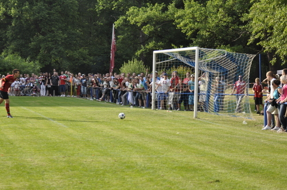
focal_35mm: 120
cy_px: 95
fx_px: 955
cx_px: 144
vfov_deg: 11.4
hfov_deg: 17.1
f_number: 4
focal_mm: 80
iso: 450
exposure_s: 1/1000
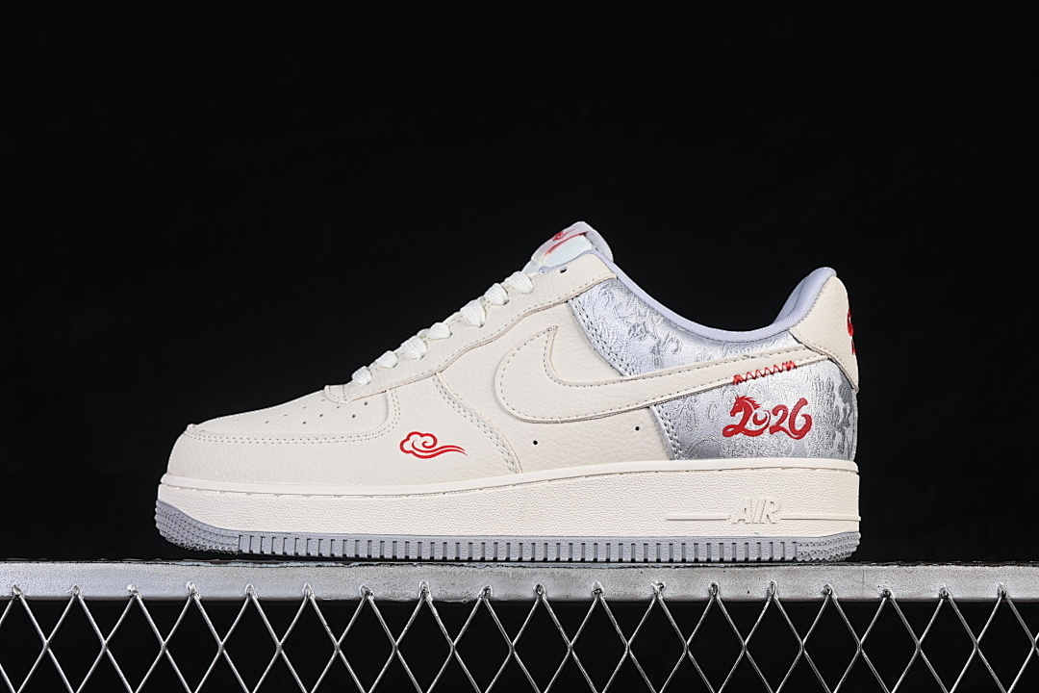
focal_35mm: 75
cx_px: 520
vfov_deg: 18.2
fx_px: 2164
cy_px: 346
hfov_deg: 27.0
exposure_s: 1/80
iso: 160
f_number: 8
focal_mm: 50
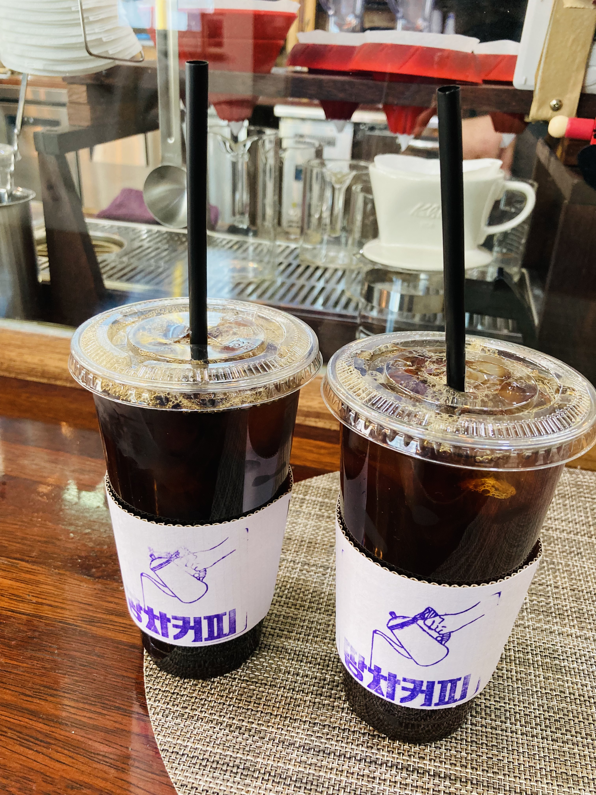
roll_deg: -3.1
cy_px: 398
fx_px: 643
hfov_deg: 49.7
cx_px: 298
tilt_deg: -27.0
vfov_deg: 63.4
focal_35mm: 28
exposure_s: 1/60
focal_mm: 3.99
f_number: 1.8
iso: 200
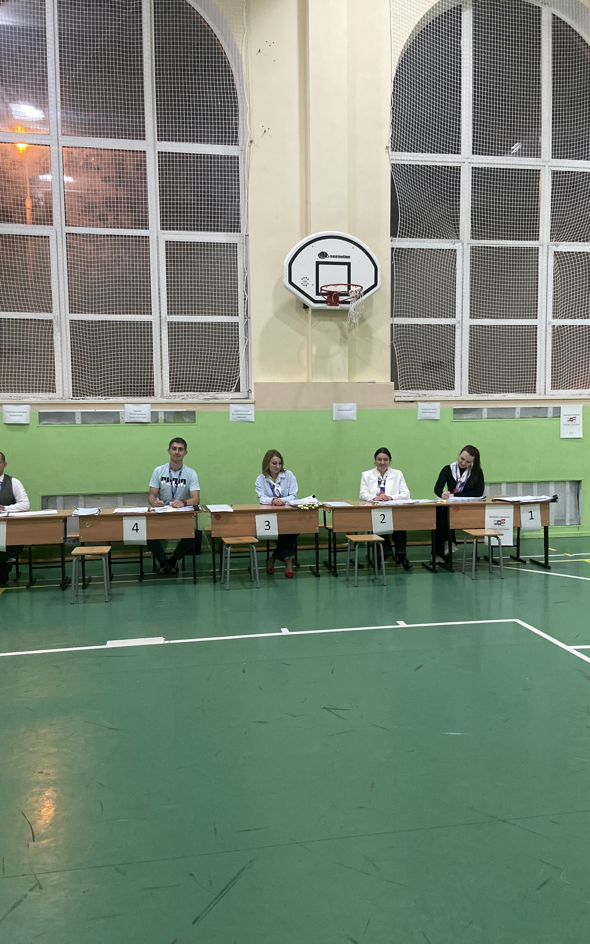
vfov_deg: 66.5
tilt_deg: -3.6
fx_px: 720
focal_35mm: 28
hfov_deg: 44.5
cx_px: 288
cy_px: 473
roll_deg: +1.5
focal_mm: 4.25
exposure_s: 1/33
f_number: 1.8
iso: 400
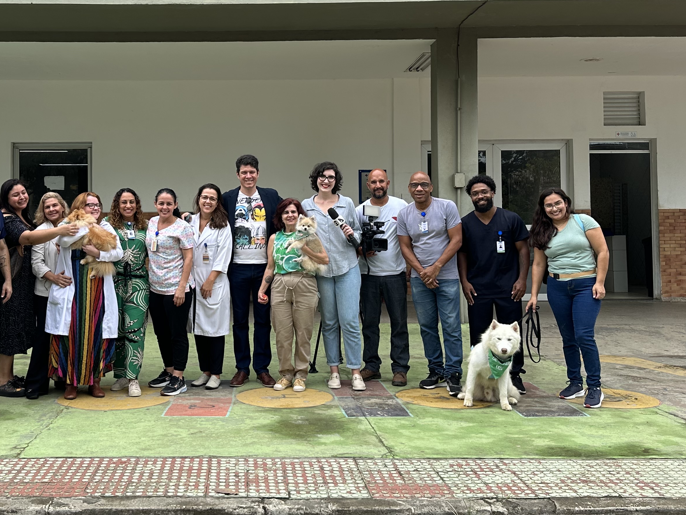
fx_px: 813
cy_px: 198
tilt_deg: +1.8
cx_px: 229
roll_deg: +0.4
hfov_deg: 45.1
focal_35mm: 41
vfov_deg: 35.0
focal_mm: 6.86
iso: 80
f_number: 1.78
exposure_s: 1/1433
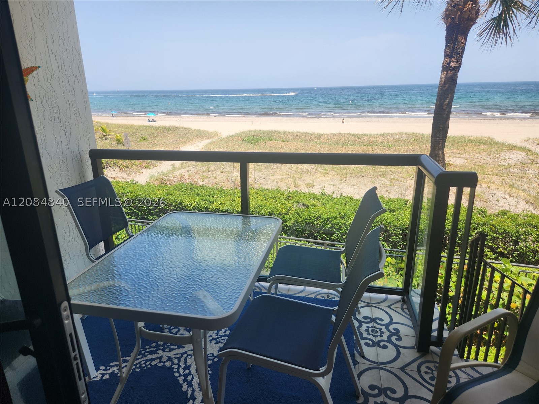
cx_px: 270
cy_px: 202
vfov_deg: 58.9
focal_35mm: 23
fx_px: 358
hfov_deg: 73.9
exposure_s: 1/827
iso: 20
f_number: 1.8
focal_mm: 5.4
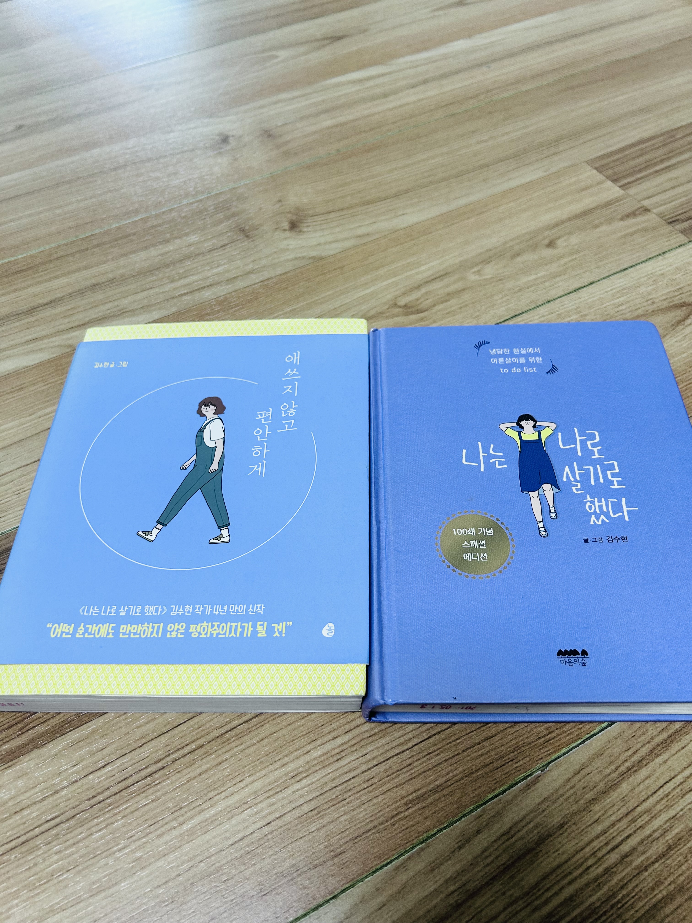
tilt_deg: -53.8
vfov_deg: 67.3
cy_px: 462
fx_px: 693
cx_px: 346
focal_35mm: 26
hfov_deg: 53.1
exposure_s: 1/121
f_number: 1.5
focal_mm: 5.7
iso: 100
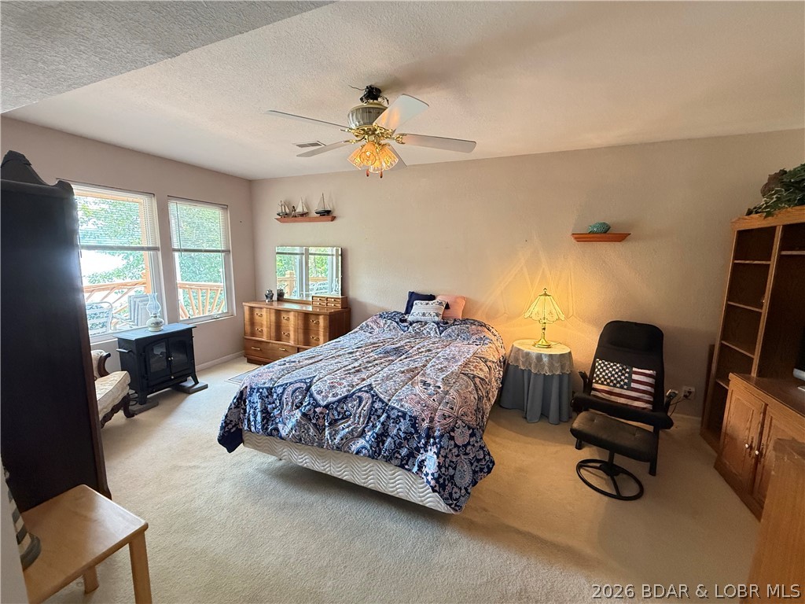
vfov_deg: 85.7
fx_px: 326
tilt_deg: -8.5
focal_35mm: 14
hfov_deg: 102.1
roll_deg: -1.2
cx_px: 402
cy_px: 302
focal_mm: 2.22
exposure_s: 1/60
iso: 500
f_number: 2.2
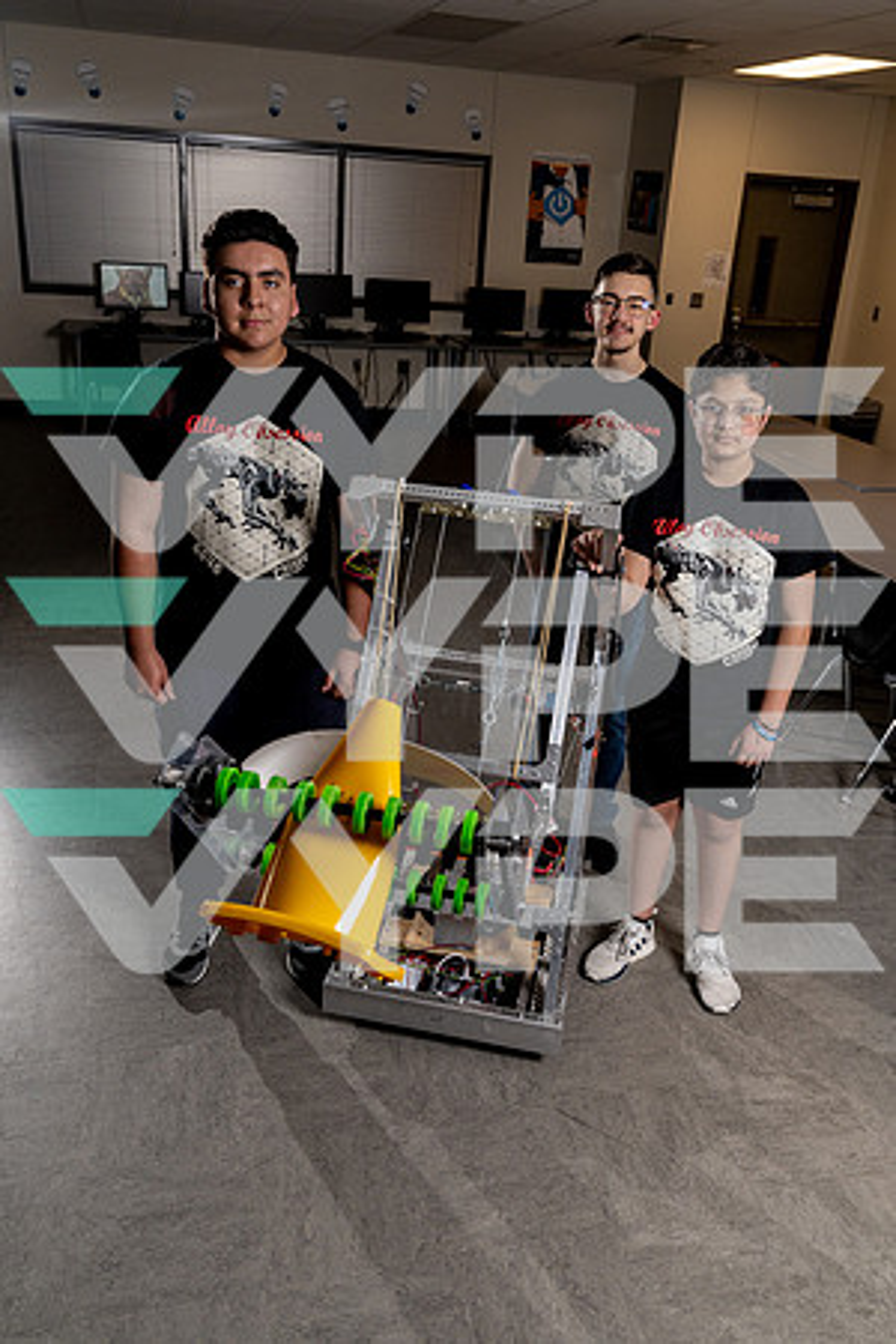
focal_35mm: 30
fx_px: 1120
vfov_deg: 61.9
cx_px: 448
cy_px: 672
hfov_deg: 43.6
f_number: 6.3
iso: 500
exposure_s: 1/250
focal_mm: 30
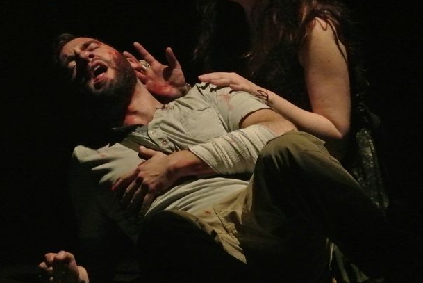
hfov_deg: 5.3
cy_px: 110
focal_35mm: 390
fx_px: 4586
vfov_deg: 3.5
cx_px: 202
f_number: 6.3
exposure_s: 1/100
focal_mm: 110
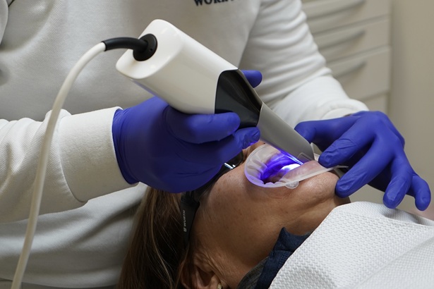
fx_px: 579
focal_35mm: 48
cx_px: 217
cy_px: 144
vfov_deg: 28.1
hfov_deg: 41.1
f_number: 4.5
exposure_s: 1/160
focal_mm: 48
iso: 400
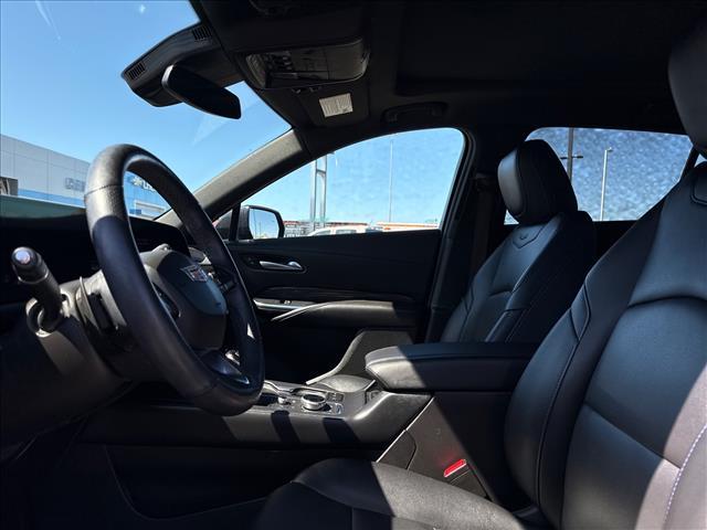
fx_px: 490
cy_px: 265
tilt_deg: -1.3
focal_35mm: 24
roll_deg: -2.6
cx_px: 354
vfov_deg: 56.8
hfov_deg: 71.6
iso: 80
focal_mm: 6.76
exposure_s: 1/715
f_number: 1.78
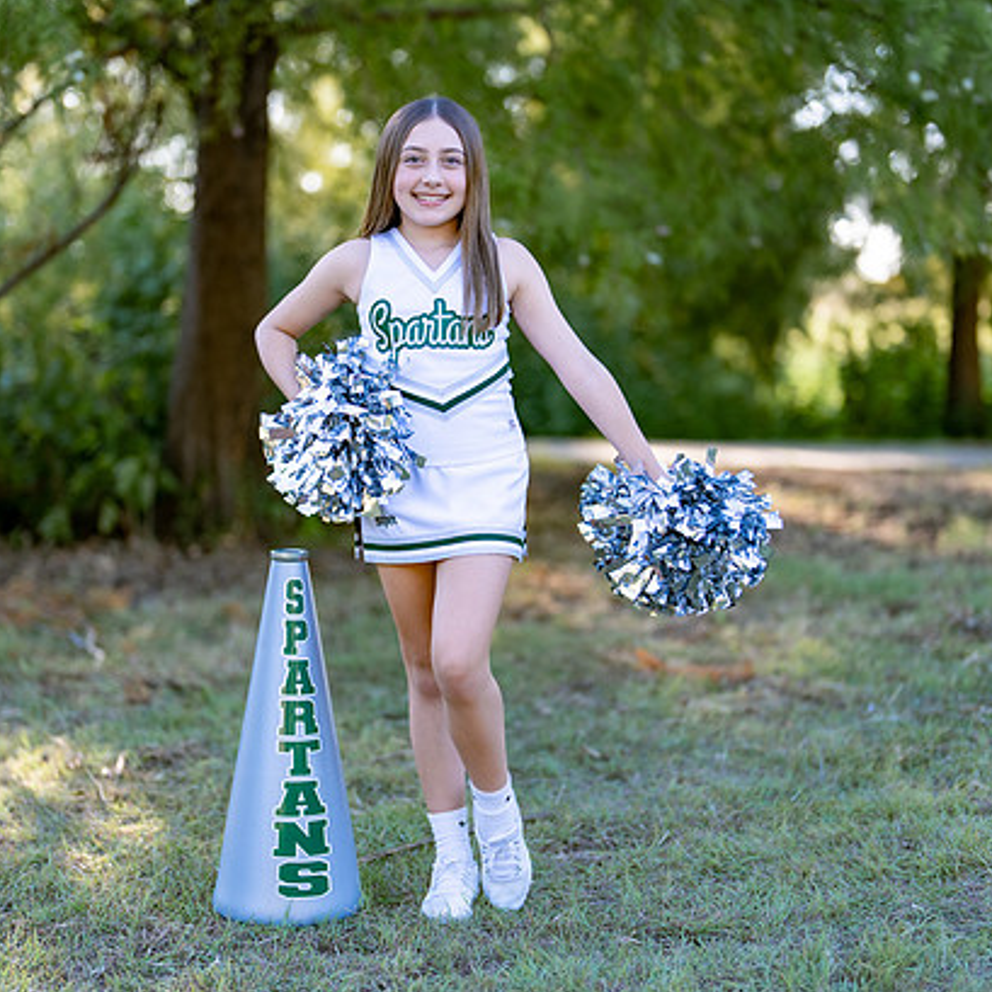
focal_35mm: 70
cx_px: 460
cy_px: 496
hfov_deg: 24.7
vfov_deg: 24.7
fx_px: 2270
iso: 100
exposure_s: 1/1250
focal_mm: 50
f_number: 1.2
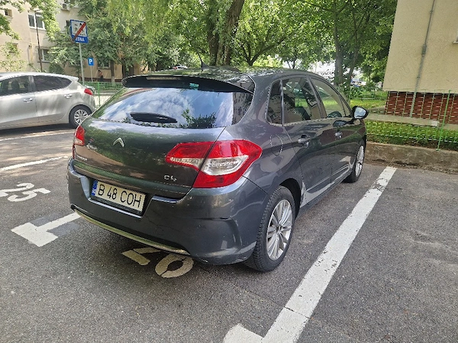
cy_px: 172
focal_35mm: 23
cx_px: 229
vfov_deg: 58.9
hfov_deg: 73.9
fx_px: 304
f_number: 1.8
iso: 50
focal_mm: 5.4
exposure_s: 1/182
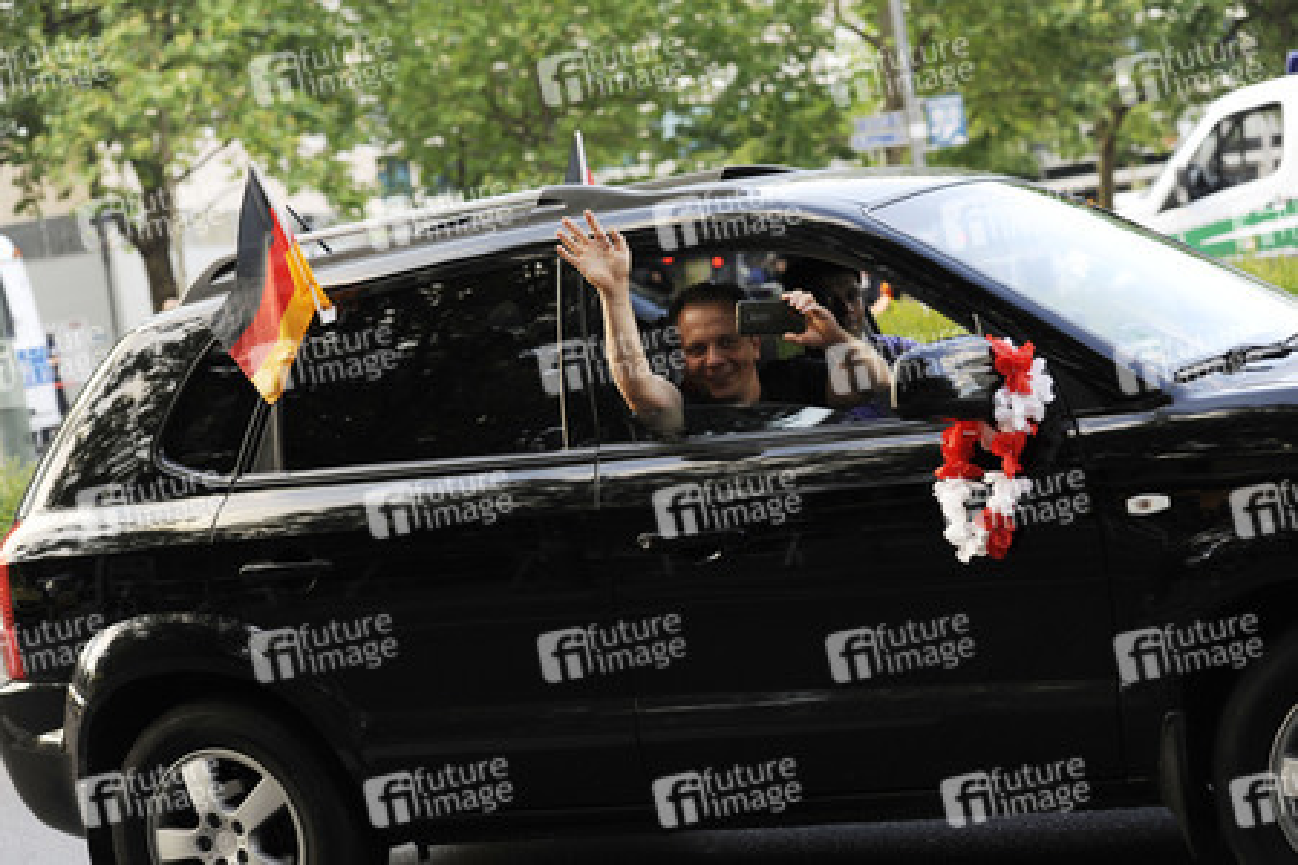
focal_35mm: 70
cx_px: 649
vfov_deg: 19.5
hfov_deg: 28.8
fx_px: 2524
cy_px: 432
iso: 640
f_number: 4
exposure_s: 1/320
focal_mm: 70
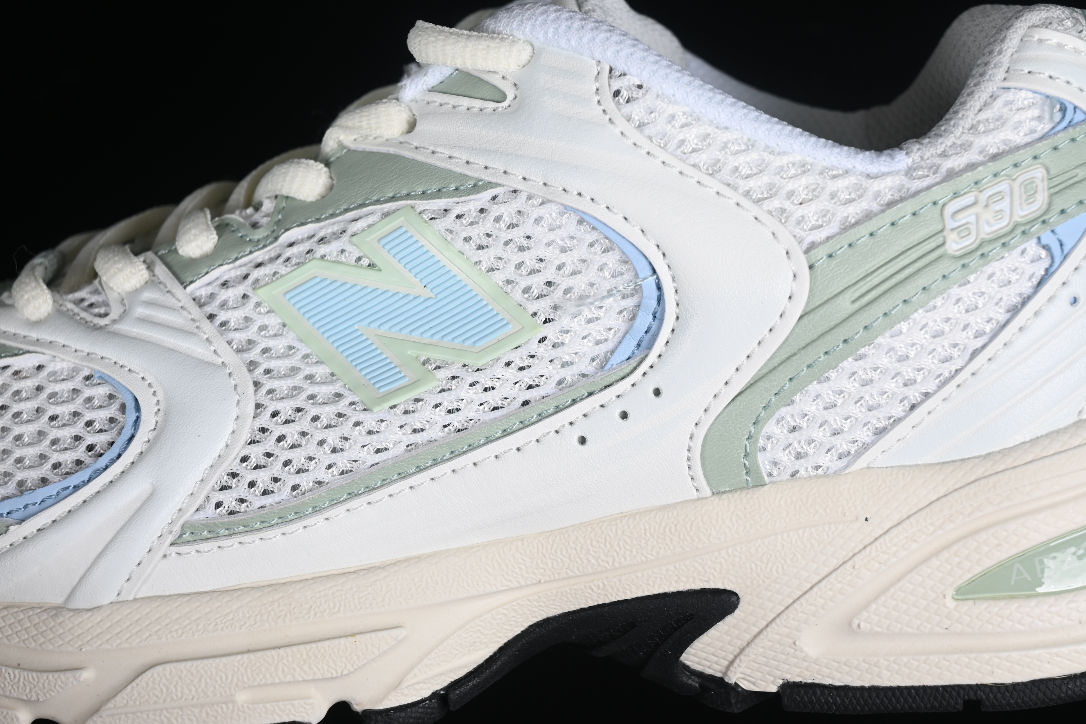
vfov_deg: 18.2
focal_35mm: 75
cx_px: 543
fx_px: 2262
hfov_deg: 27.0
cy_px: 362
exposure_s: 1/80
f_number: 7.1
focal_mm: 50
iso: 160
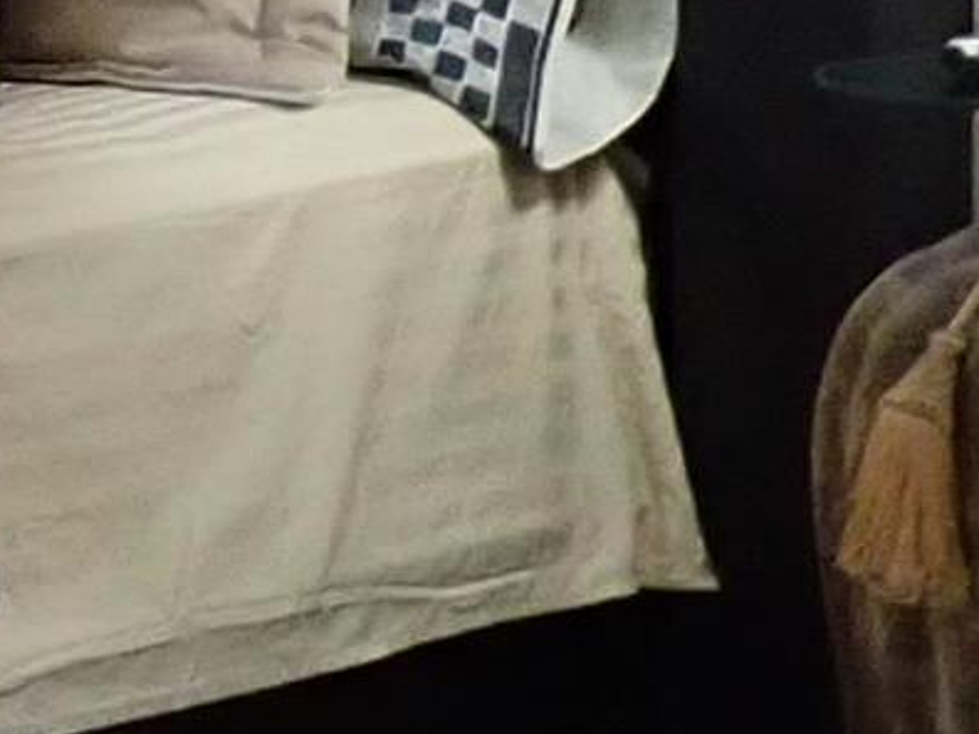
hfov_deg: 9.4
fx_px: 5487
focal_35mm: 194
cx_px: -1135
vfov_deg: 7.5
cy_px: -383
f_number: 2
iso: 400
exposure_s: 1/30
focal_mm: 4.5
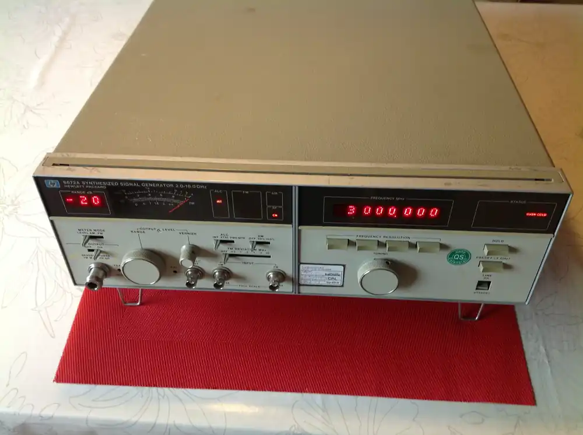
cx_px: 292
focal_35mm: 35
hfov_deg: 52.7
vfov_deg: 40.6
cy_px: 218
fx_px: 588
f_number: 2.4
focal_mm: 4.28
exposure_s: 1/17
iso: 64
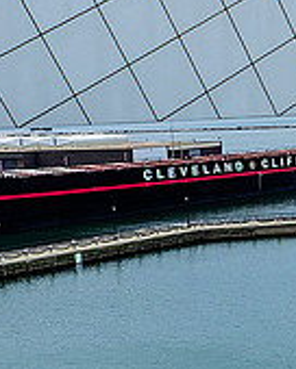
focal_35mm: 93
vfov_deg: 20.6
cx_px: 353
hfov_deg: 15.9
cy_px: 196
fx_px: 1018
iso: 400
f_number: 7.1
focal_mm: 19.6
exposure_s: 1/1400
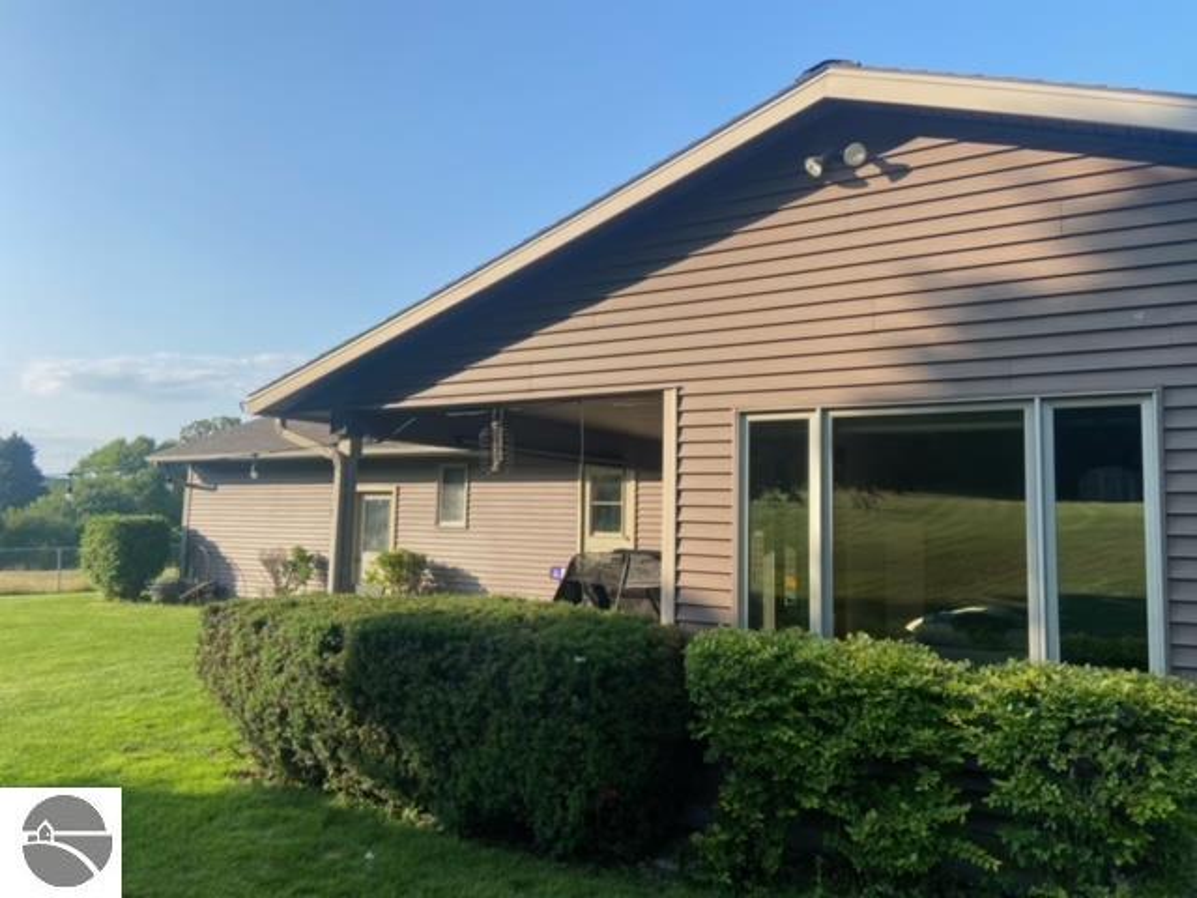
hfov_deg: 67.3
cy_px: 449
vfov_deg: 53.1
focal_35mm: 26
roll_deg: -1.6
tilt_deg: +4.9
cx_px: 598
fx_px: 899
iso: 32
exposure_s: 1/1504
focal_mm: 4.25
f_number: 1.8
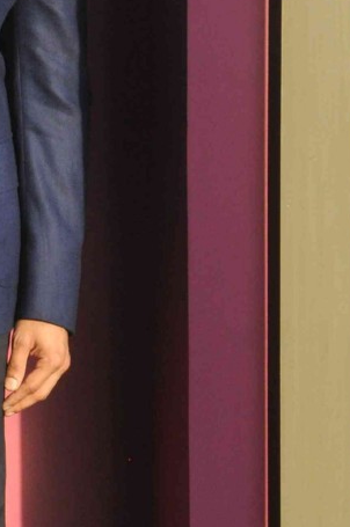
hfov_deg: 6.1
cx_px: -75
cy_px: 262
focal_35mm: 224
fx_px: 3271
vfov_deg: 9.2
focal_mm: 45
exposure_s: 1/125
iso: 1000
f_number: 10
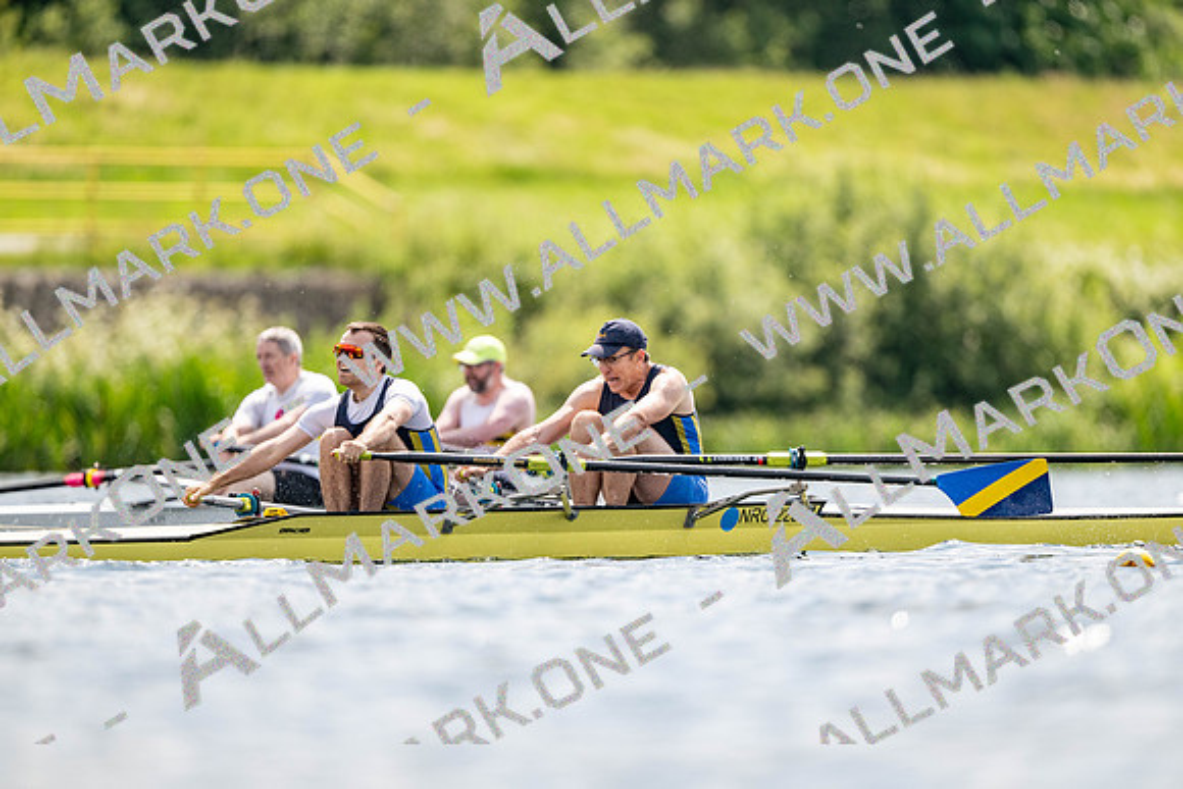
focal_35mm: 600
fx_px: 19720
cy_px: 394
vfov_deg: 2.3
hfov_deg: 3.4
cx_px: 592
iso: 400
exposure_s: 1/2500
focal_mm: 600
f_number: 4
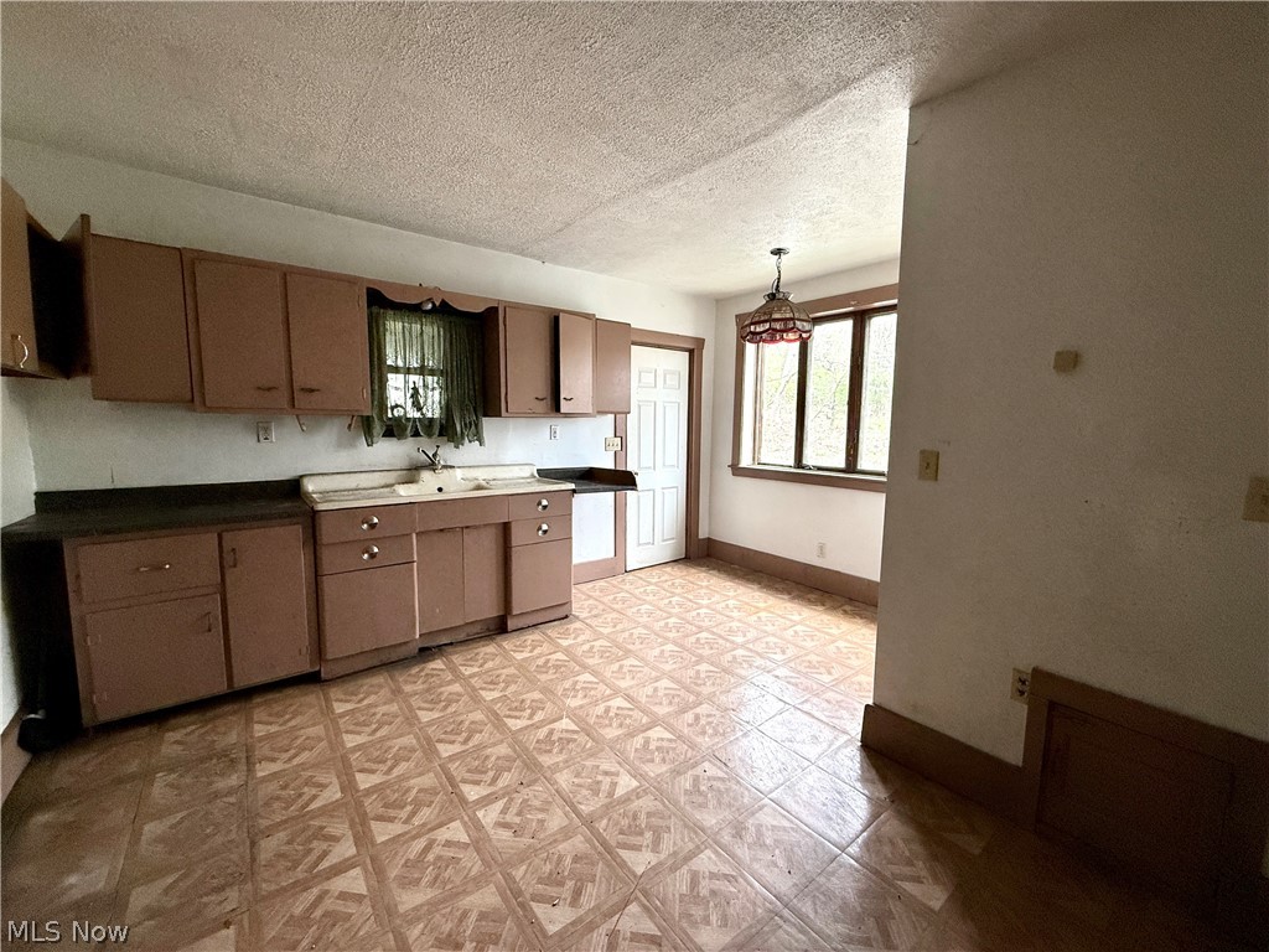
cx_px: 634
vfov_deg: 85.7
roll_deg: -0.9
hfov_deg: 102.1
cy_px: 476
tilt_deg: -5.9
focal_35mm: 14
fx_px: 513
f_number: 2.2
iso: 200
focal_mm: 2.22
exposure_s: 1/99
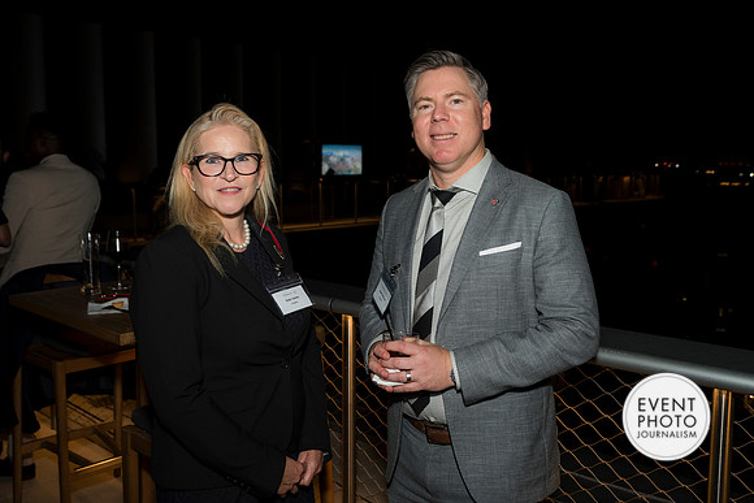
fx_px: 670
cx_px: 377
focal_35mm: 32
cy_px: 252
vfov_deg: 41.1
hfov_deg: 58.7
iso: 1250
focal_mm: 32
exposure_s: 1/125
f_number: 5.6
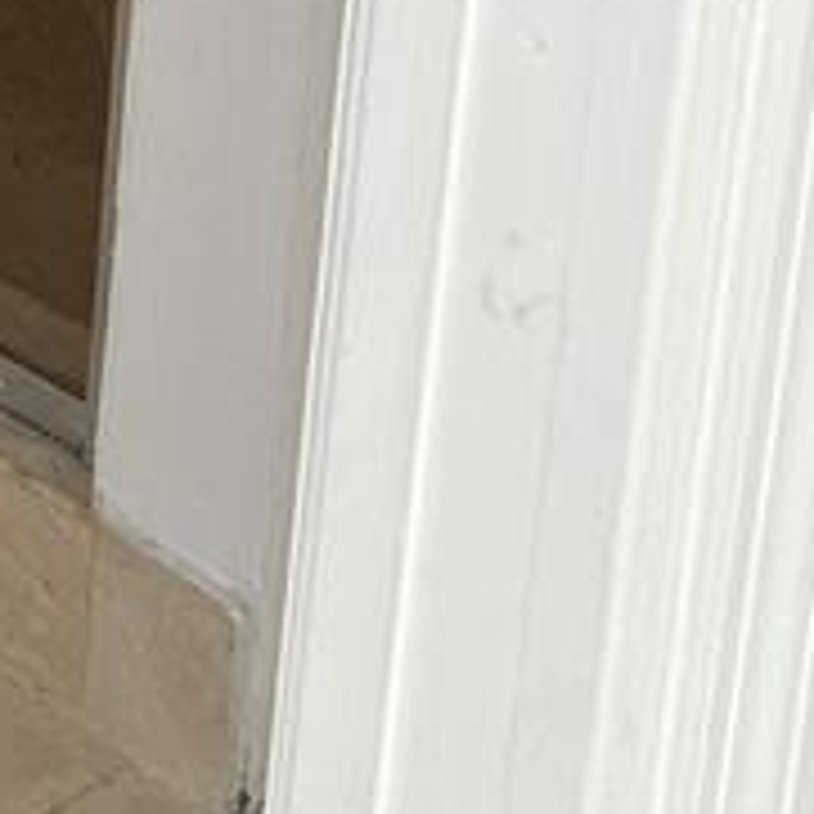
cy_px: -931
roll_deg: -0.6
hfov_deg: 10.7
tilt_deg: -12.1
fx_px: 3751
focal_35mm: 141
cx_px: -1093
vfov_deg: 11.0
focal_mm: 6.86
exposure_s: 1/120
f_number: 1.78
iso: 160
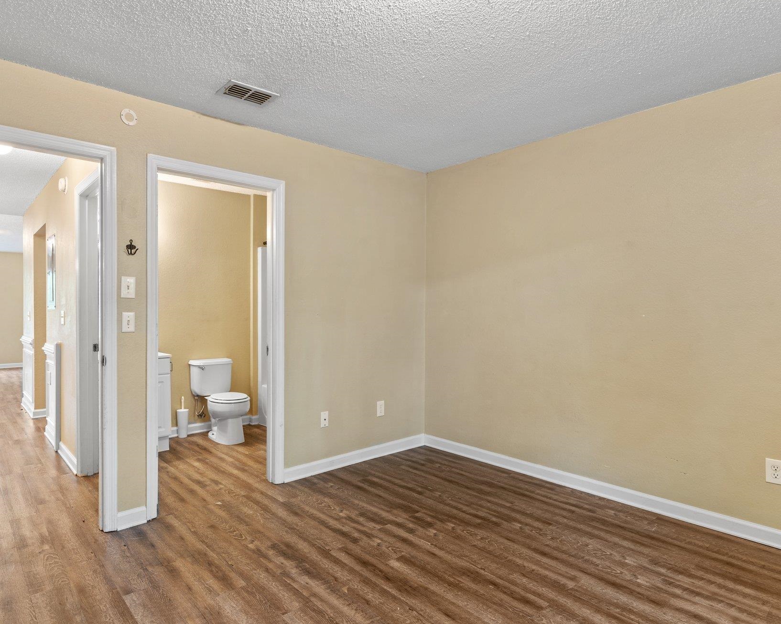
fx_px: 462
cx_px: 329
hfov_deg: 79.8
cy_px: 305
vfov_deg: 68.1
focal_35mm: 20
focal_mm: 17
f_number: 9
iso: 100
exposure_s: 8
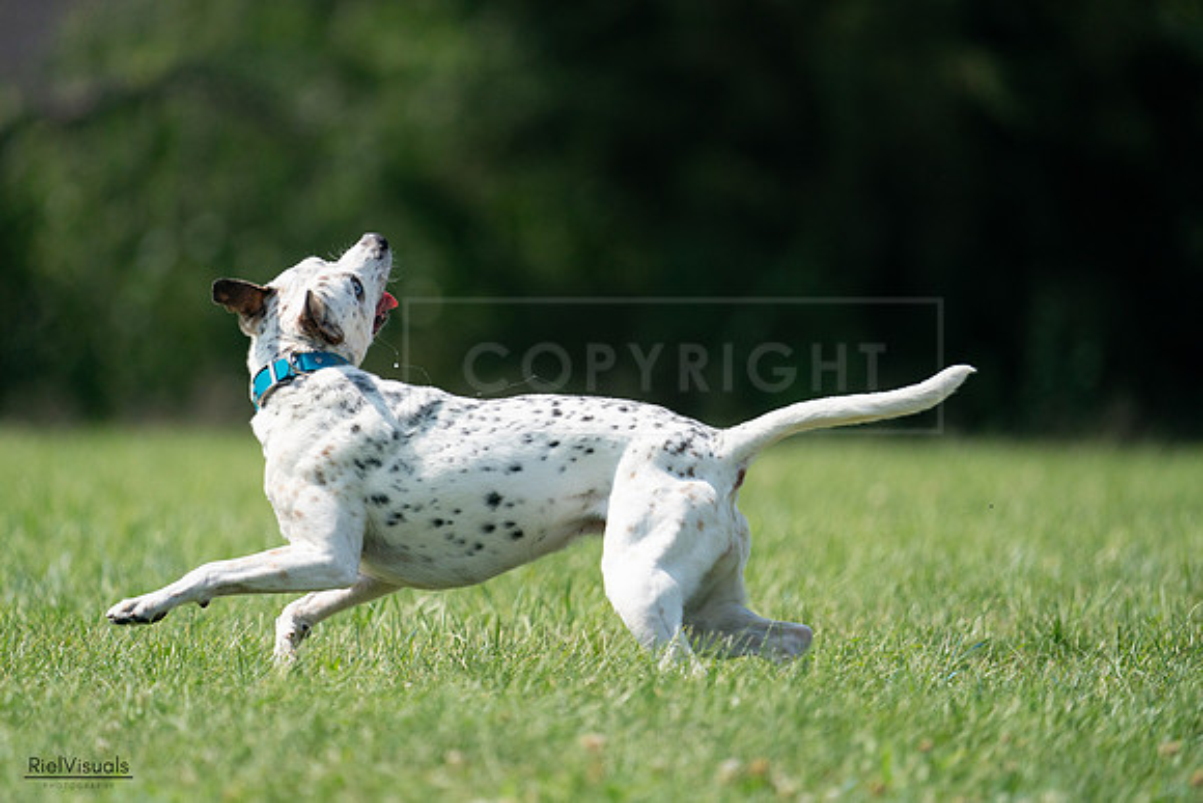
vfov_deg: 2.3
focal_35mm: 600
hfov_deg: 3.4
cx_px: 602
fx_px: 20054
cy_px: 402
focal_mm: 600
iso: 800
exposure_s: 1/4000
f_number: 6.3
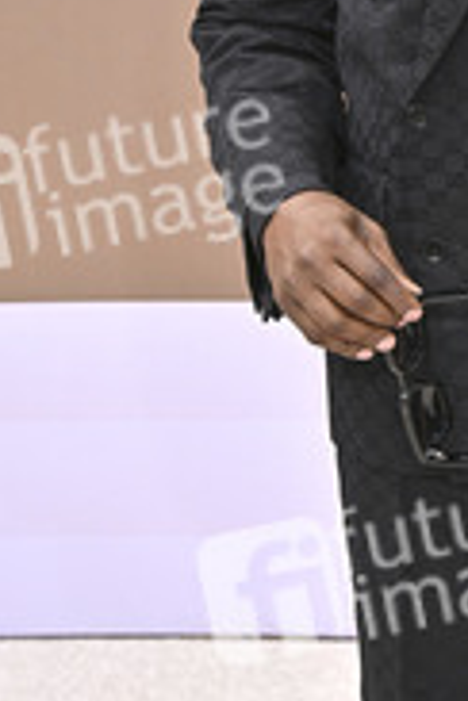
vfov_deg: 9.7
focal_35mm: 210
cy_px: 0
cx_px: 506
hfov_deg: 6.5
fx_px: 4095
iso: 400
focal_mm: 96
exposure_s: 1/320
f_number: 10
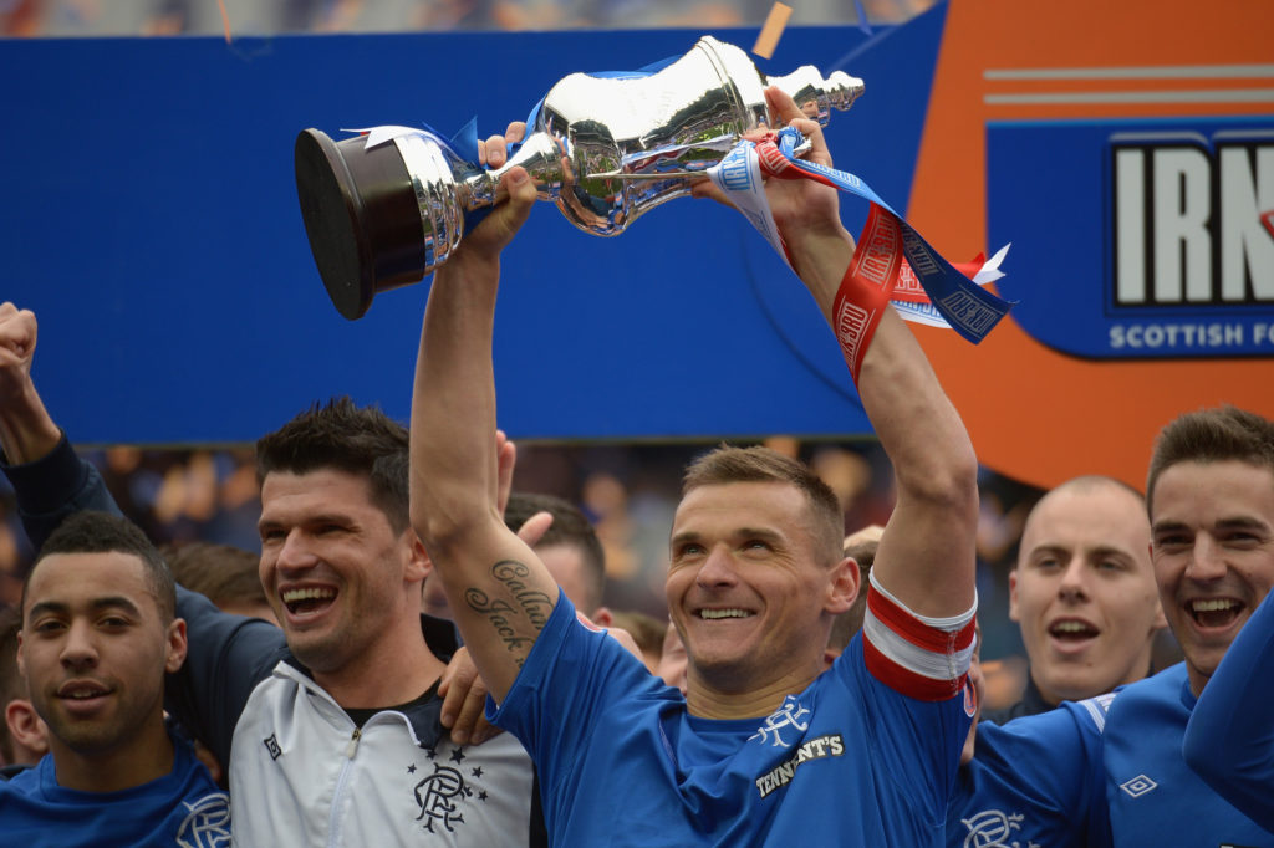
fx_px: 14150
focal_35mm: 400
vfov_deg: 3.4
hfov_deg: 5.2
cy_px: 424
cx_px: 637
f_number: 4
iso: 1000
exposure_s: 1/1000
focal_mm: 400
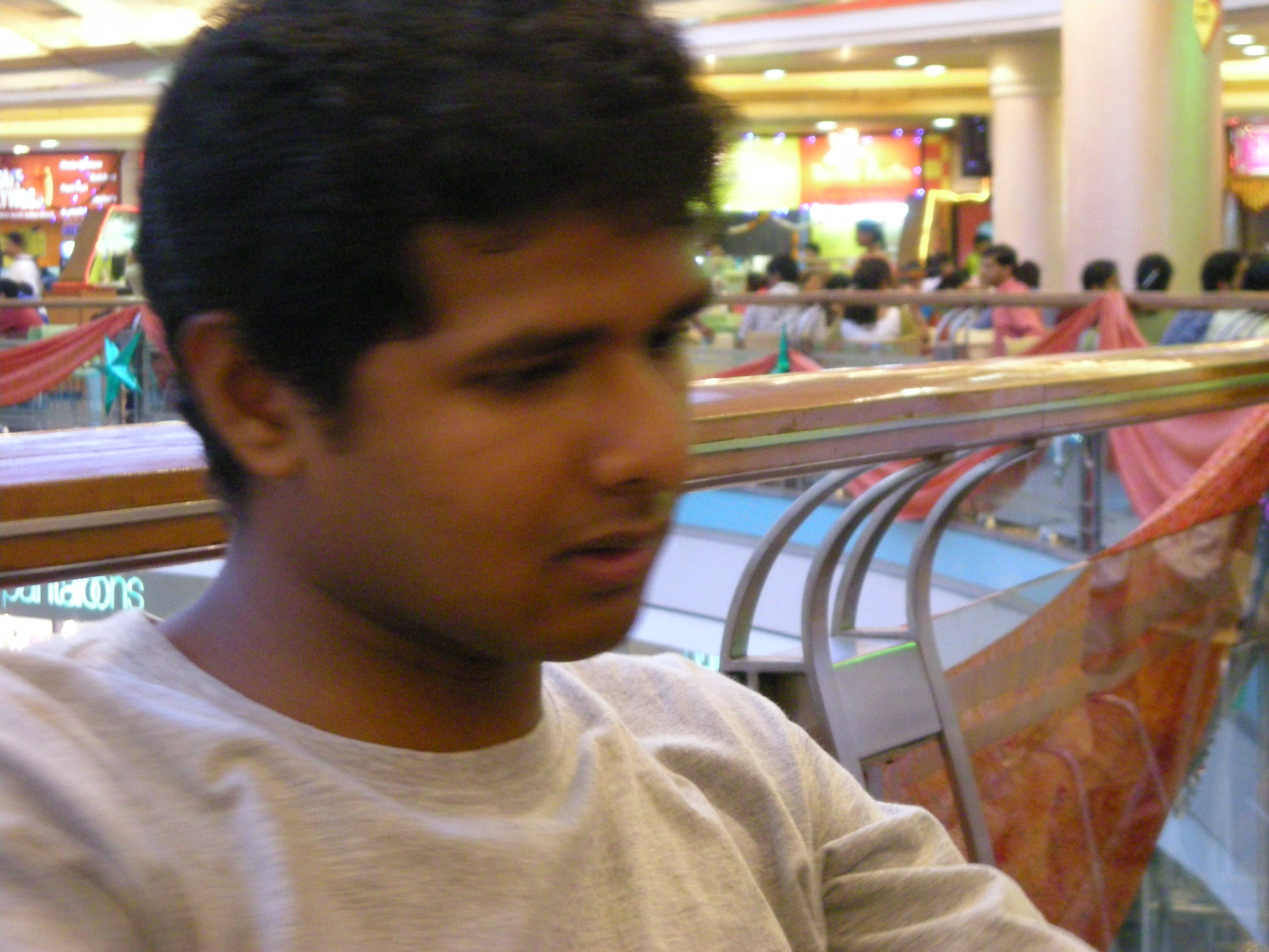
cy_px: 476
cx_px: 634
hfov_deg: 18.7
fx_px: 3849
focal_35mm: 105
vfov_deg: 14.1
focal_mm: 17.1
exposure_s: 1/8
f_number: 4.7
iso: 542
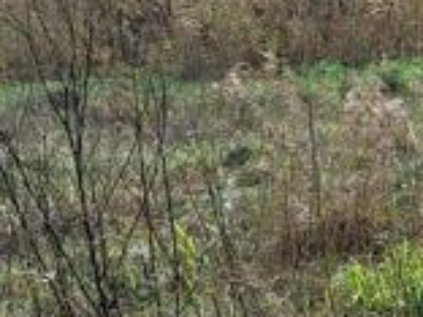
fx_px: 1845
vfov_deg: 9.8
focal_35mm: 151
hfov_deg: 11.9
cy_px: 38
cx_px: 792
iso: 40
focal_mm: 5.54
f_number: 1.8
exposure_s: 1/3425
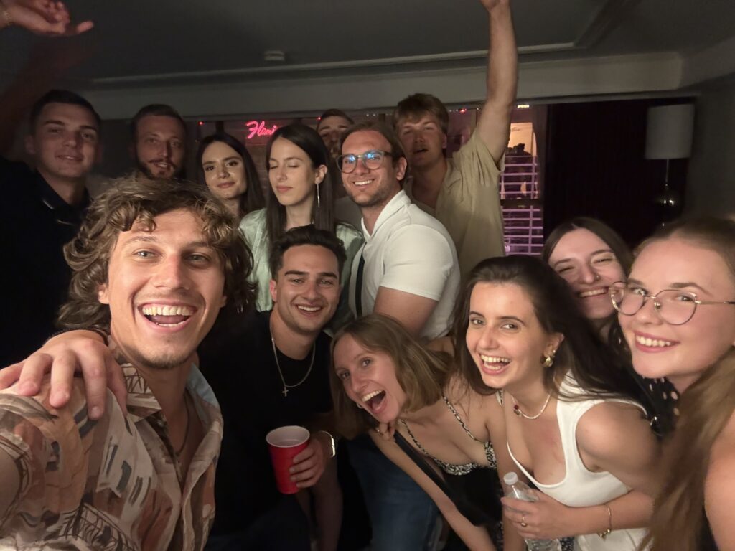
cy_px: 276
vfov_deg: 58.9
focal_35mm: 23
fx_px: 488
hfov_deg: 73.9
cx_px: 368
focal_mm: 2.69
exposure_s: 1/20
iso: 500
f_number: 1.9
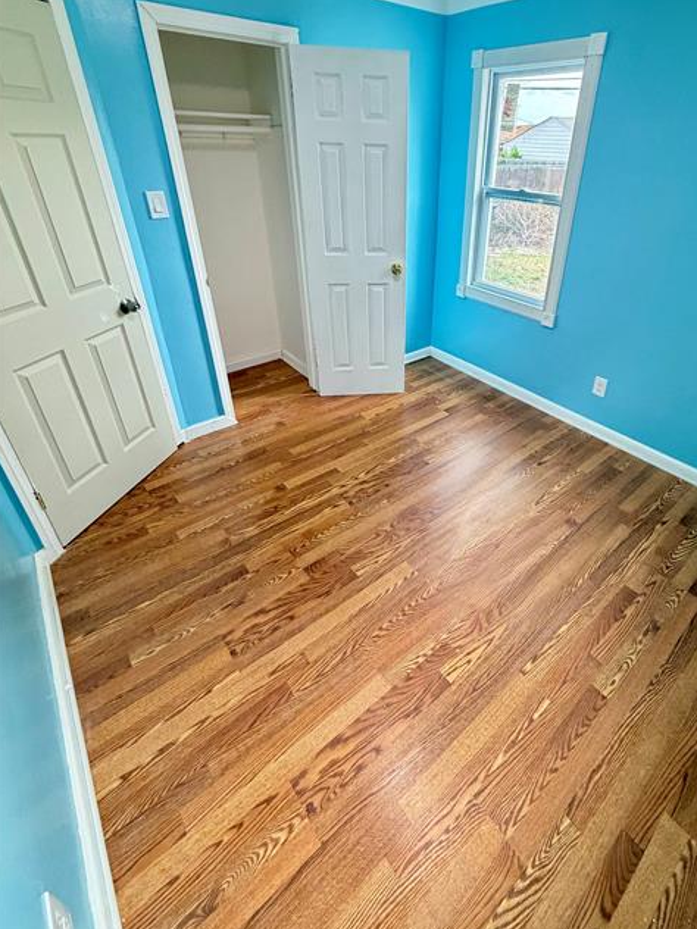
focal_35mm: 17
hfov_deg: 73.9
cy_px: 397
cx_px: 418
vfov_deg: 90.4
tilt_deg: -29.2
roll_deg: -1.8
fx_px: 456
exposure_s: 1/60
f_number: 2.2
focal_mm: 2.22
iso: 400
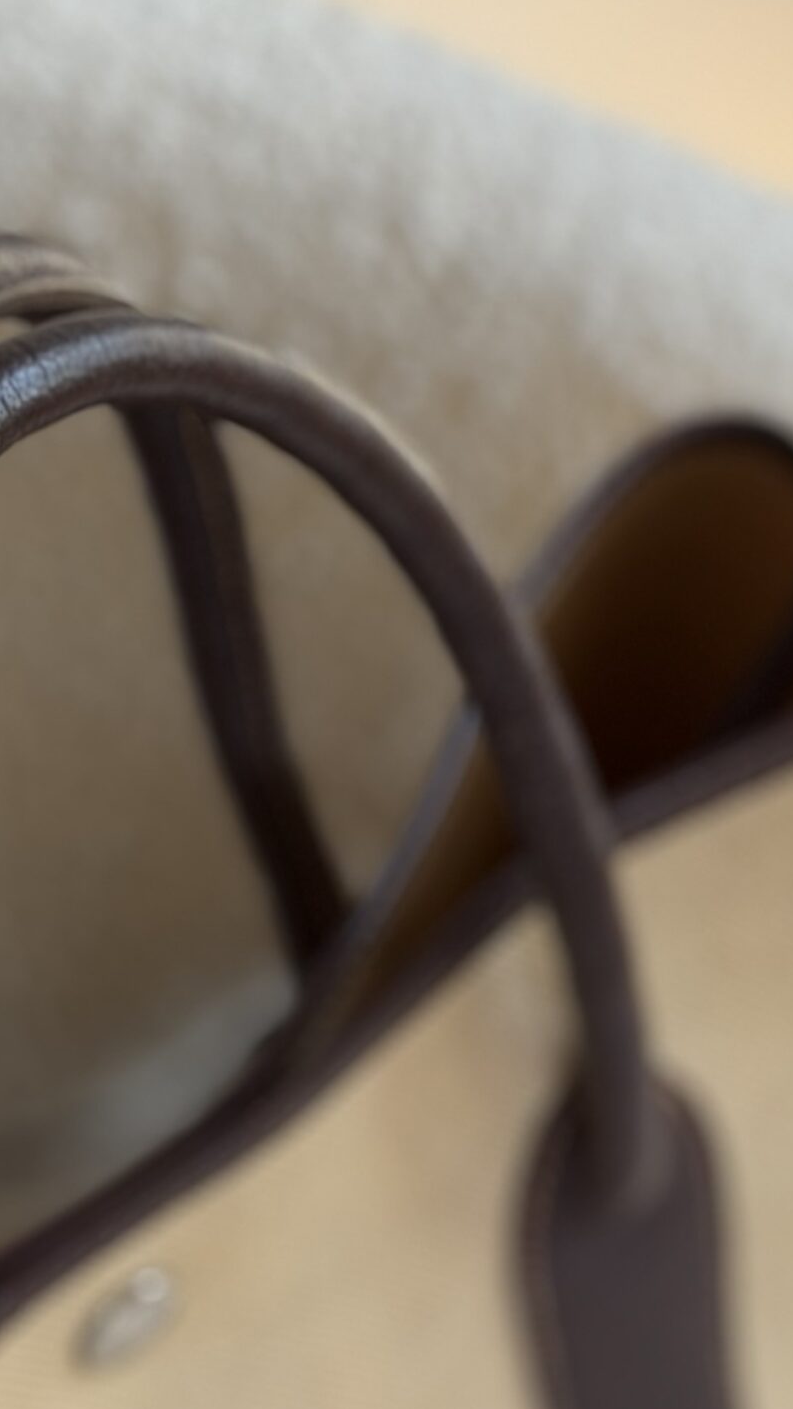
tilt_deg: -56.9
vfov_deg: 22.3
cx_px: -50
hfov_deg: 12.6
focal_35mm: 95
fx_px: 3550
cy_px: 1039
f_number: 1.78
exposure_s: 1/232
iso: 64
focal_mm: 6.76
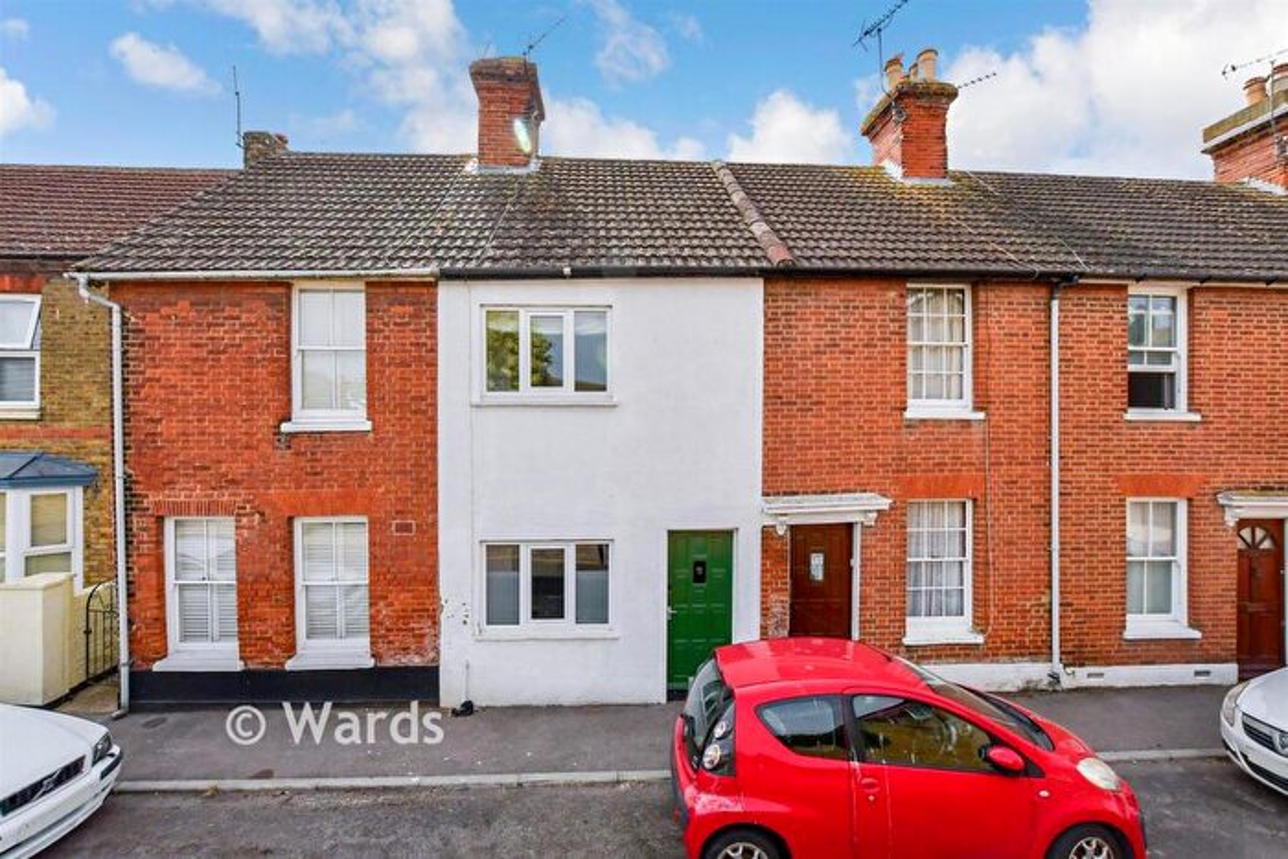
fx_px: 537
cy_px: 430
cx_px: 644
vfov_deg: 77.4
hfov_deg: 100.4
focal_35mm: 15
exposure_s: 1/2000
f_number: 8
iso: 1000
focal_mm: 10
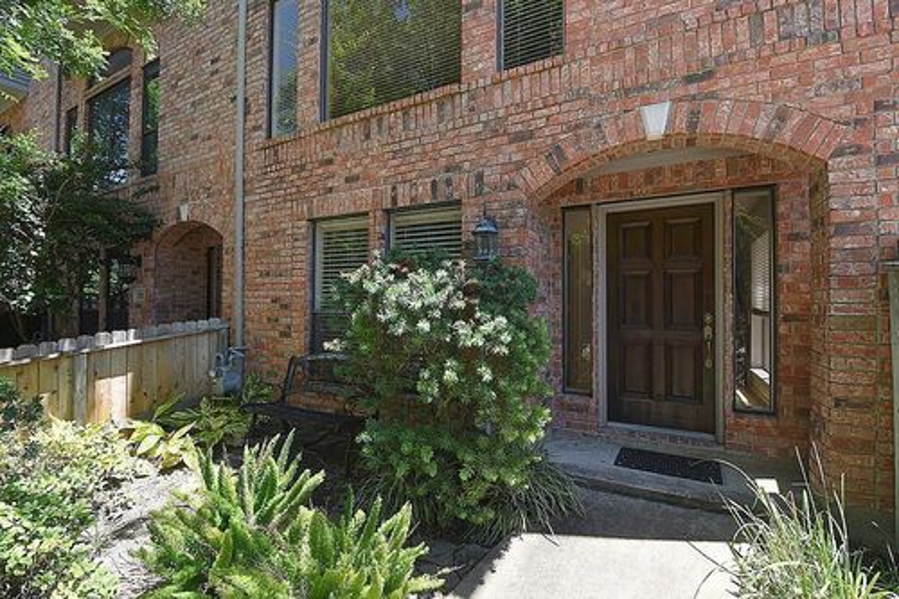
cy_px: 300
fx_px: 374
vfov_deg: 77.3
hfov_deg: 100.4
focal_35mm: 15
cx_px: 450
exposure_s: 1/250
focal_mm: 10
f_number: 8
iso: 400
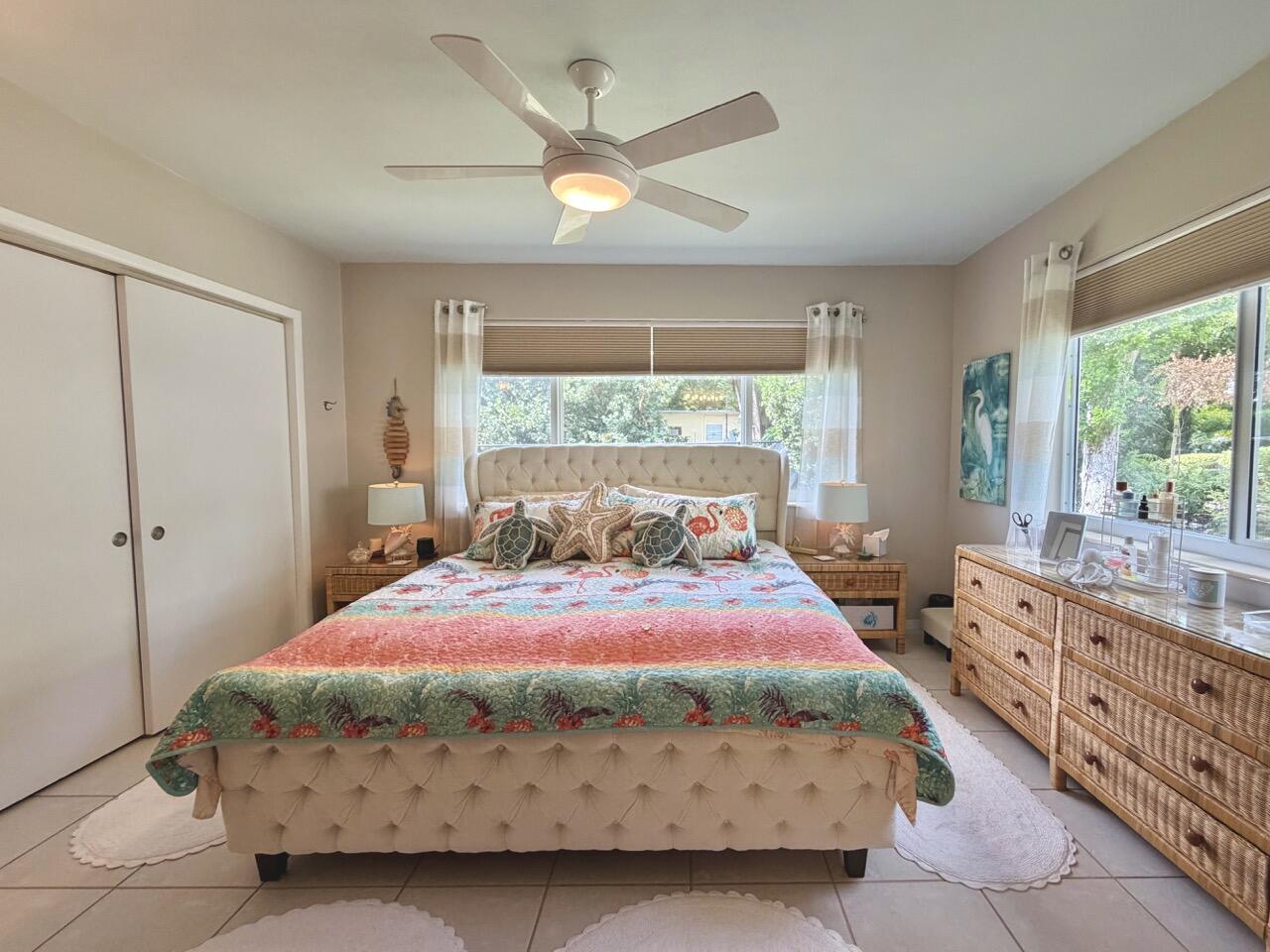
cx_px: 635
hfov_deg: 102.1
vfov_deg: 85.7
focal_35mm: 14
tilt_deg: -4.3
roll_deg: +0.4
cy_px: 476
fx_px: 514
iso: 200
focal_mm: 2.22
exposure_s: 1/120
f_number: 2.2
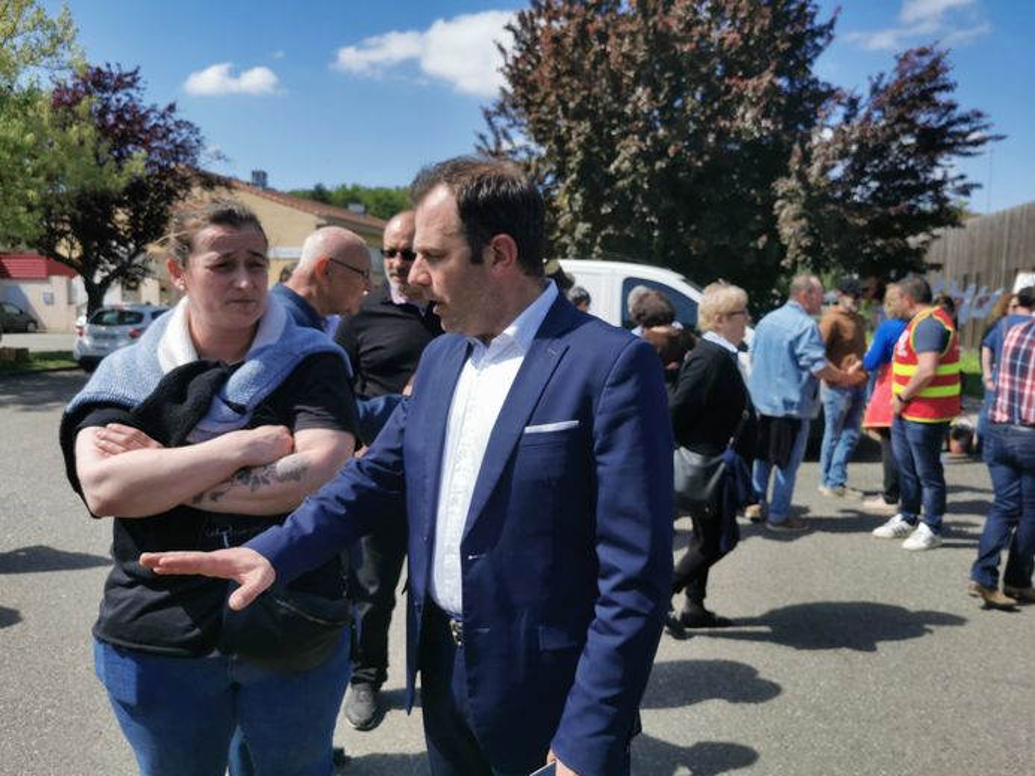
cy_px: 388
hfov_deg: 65.3
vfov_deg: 51.4
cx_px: 518
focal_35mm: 27
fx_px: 807
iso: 50
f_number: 1.6
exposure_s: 1/3968
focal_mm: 5.56
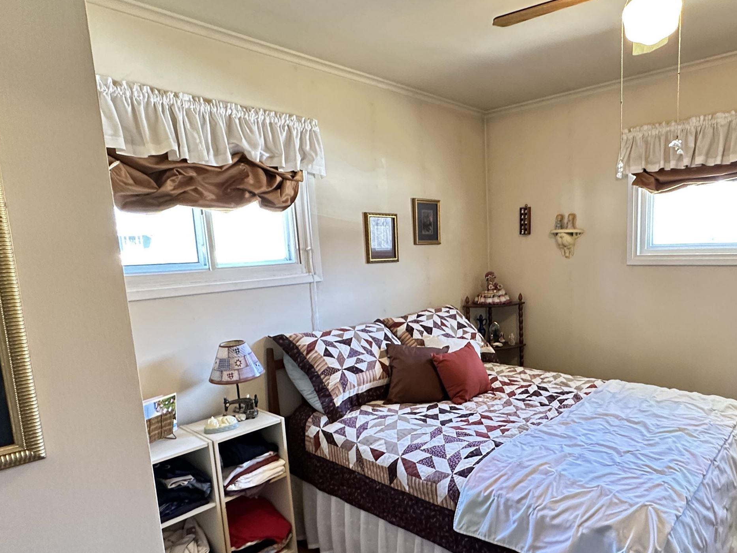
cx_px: 461
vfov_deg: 58.6
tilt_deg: -8.7
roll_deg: +1.8
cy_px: 319
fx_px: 490
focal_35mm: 23
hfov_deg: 72.7
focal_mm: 2.22
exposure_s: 1/60
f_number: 2.2
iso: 400
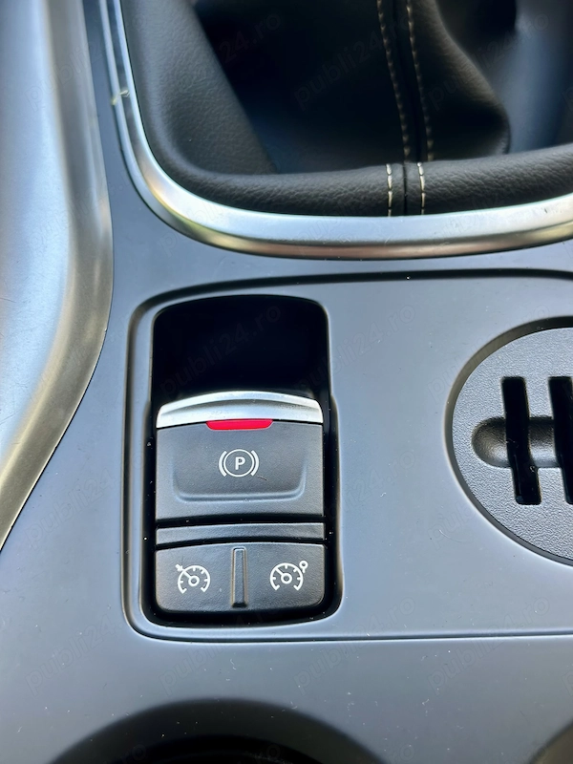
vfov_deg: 39.7
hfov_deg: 30.3
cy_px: 382
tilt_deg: -51.8
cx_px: 286
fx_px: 1059
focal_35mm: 48
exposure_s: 1/124
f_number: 1.78
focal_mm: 6.86
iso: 125
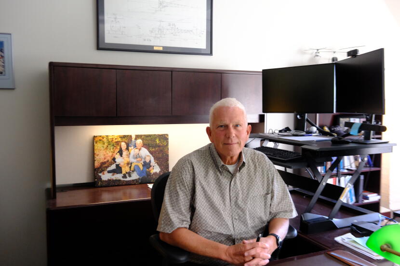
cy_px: 133
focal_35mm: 32
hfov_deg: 58.7
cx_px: 200
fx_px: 355
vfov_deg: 41.1
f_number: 5
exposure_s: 1/120
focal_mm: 21.2
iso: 4000
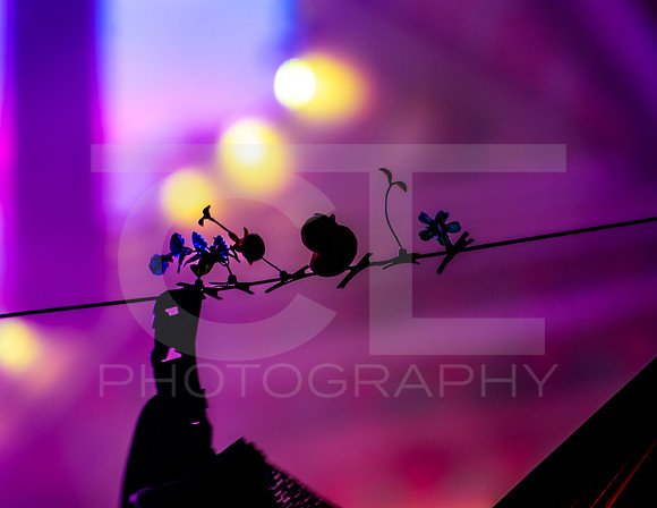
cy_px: 200
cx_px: 266
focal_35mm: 601
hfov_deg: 3.3
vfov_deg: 2.5
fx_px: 11534
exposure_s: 1/25
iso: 640
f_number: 8
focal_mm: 300
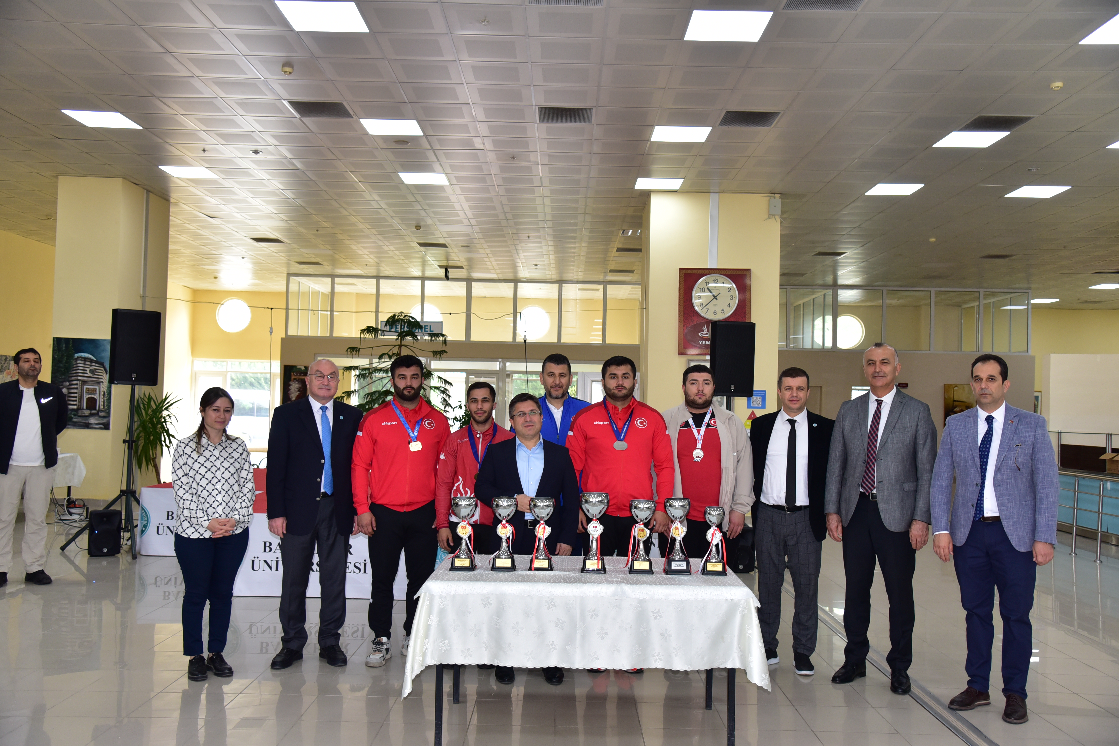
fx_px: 995
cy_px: 373
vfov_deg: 41.1
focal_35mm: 32
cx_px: 560
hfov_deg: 58.7
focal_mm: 32
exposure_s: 1/200
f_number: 5
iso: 1100
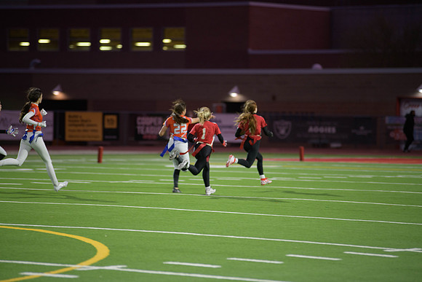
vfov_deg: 6.9
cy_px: 141
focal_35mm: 200
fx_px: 2345
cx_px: 211
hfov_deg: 10.3
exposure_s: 1/200
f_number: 2.8
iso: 1000
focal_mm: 200
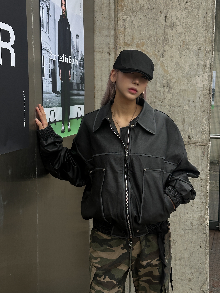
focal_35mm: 48
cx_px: 110
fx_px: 407
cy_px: 146
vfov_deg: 39.7
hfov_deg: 30.3
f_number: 1.8
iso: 64
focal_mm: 6.86
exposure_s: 1/950
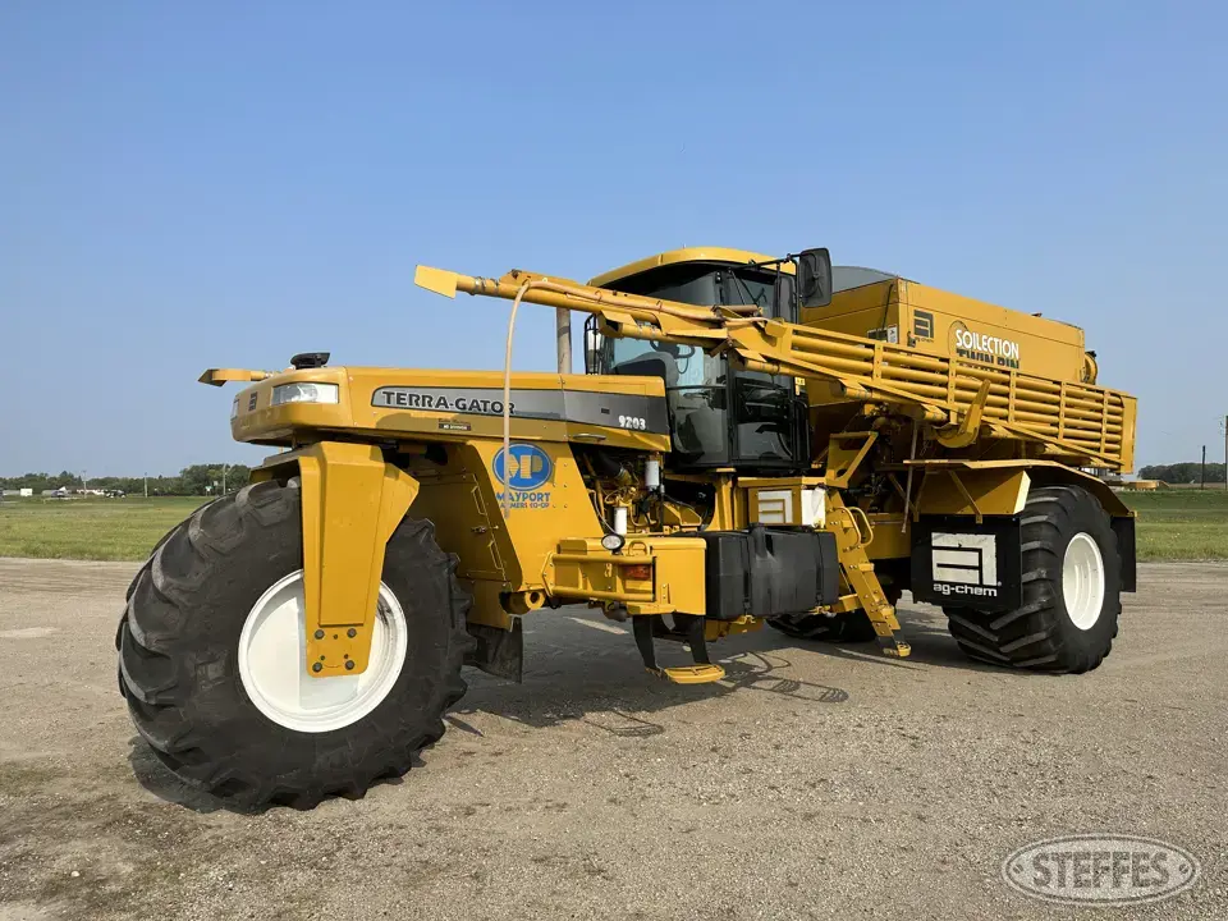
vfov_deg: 56.8
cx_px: 614
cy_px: 460
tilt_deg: +1.8
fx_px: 851
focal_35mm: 24
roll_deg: +0.5
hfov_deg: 71.6
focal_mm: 6.86
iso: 80
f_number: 1.78
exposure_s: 1/4762
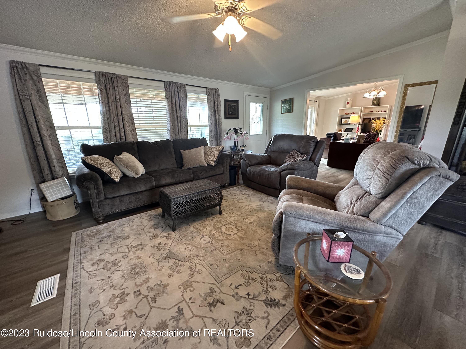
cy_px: 174
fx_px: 188
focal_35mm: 14
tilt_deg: -15.3
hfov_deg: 102.1
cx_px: 233
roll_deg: +0.4
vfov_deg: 85.7
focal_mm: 2.22
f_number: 2.2
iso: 400
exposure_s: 1/60
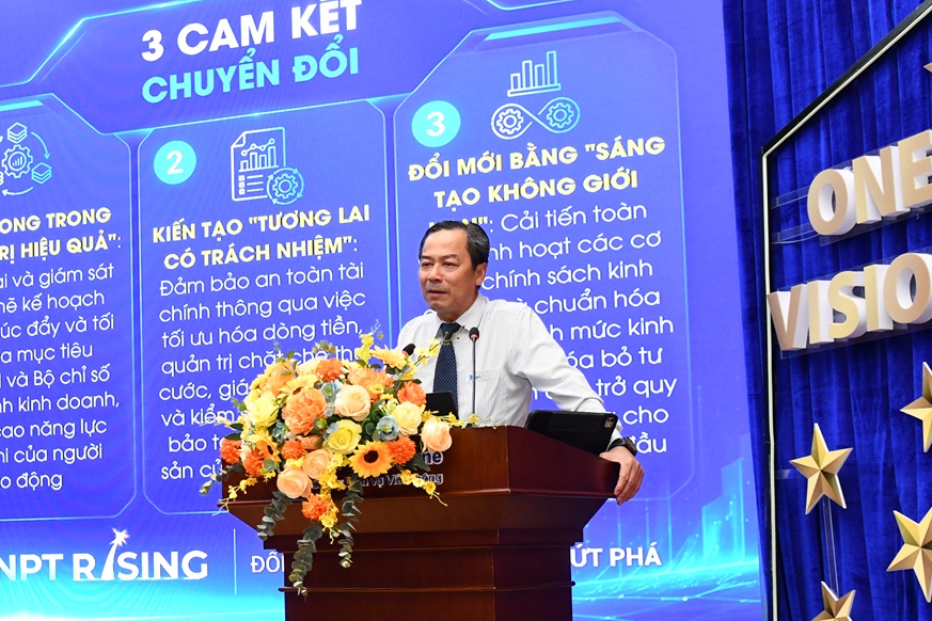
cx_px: 274
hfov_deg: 35.7
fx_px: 1424
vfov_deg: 24.4
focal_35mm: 55
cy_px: 443
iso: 2500
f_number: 5.6
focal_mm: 32
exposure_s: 1/125
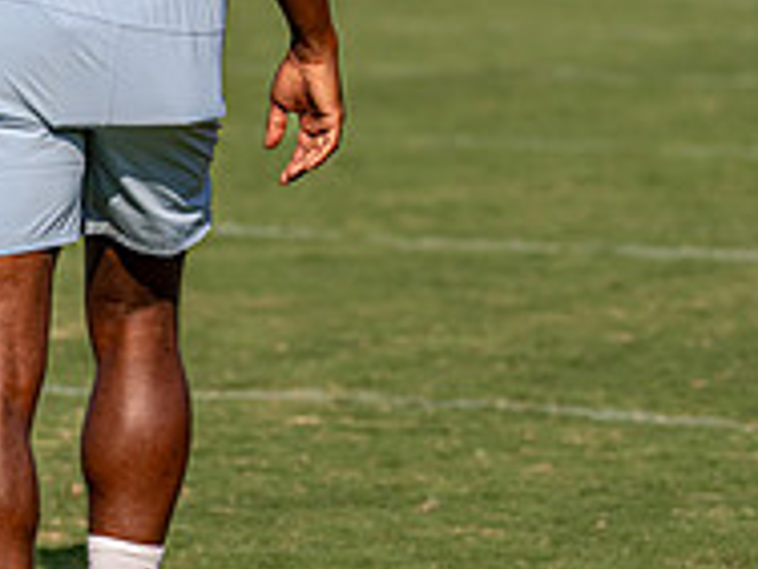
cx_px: -203
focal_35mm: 353
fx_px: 7730
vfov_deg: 4.2
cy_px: -50
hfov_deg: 5.6
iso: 160
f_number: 2.8
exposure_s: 1/5000
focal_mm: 94
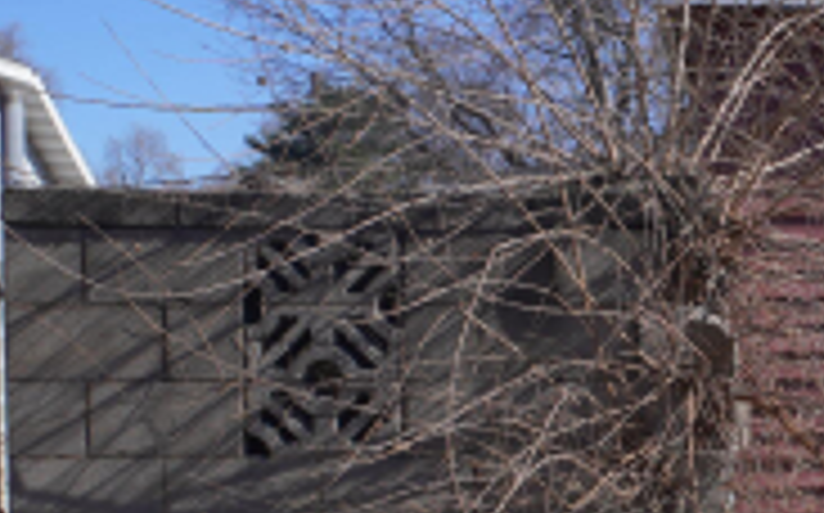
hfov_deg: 26.0
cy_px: 392
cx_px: 1031
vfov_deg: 18.7
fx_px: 1550
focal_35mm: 69
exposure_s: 1/800
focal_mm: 11
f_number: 4.5
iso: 100
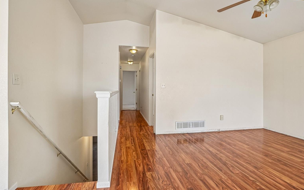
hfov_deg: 92.6
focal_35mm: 18
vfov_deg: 66.4
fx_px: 145
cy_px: 92
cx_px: 157
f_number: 8
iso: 200
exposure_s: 1/30
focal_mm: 11
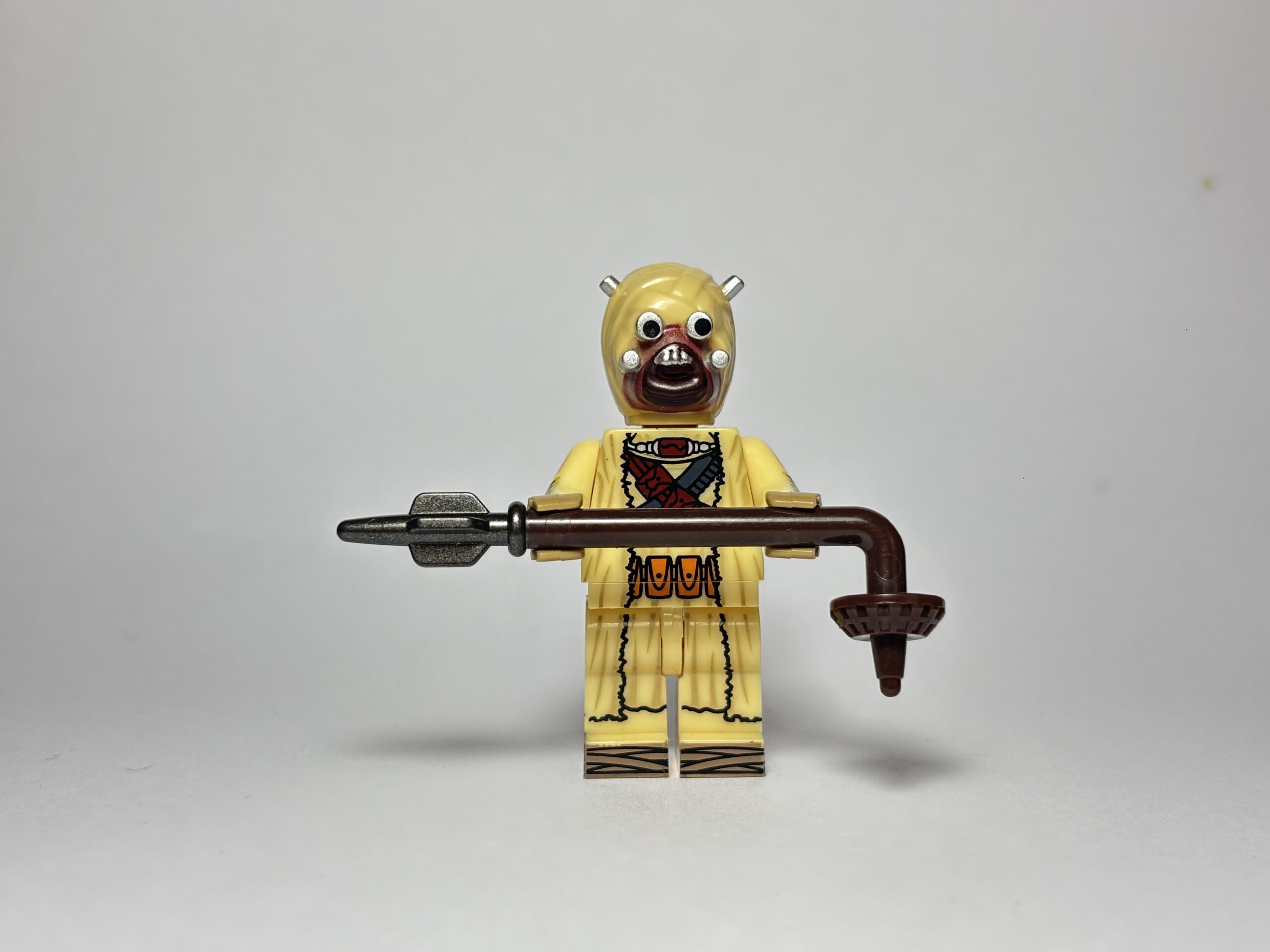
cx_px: 635
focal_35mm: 52
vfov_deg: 28.0
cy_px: 476
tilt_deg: -7.6
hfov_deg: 36.8
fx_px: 1908
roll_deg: +0.8
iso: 32
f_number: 1.6
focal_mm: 5.96
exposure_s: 1/100
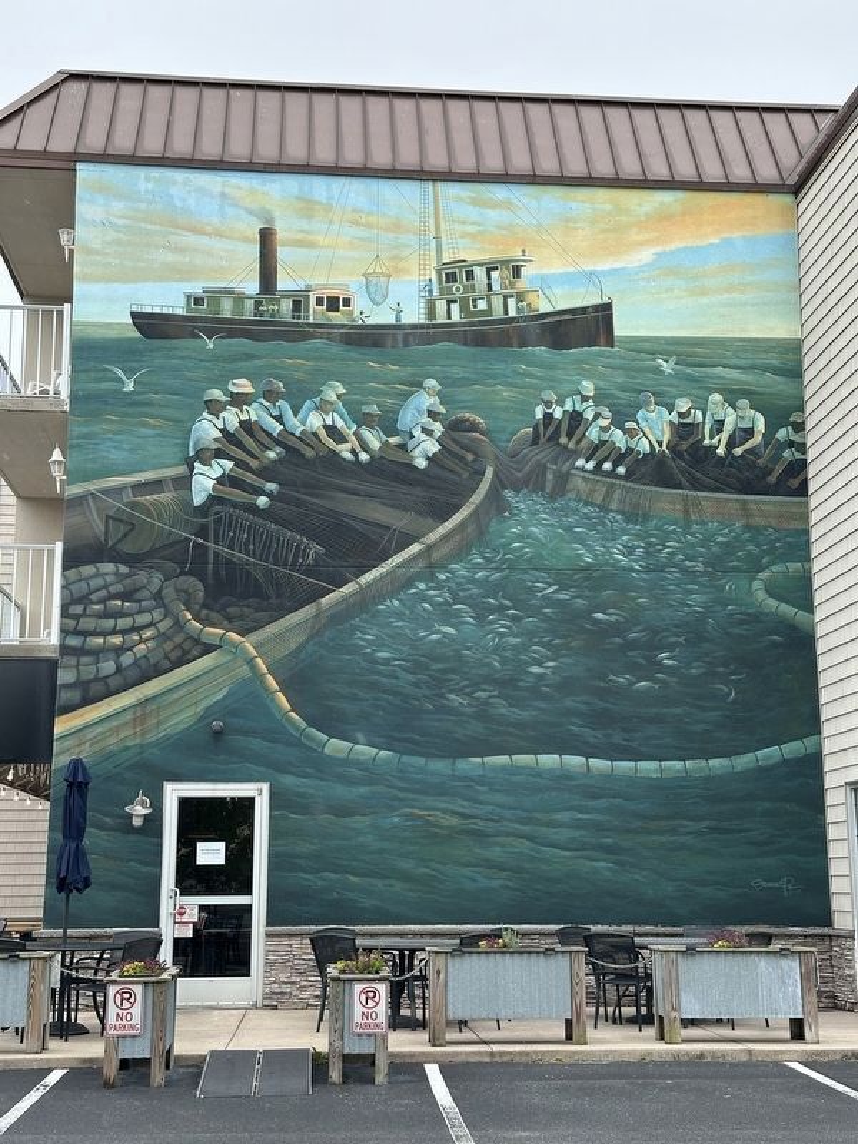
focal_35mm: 48
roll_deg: -1.3
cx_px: 429
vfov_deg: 39.7
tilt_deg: +10.5
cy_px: 572
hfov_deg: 30.3
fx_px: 1586
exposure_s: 1/880
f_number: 1.78
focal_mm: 6.86
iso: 64
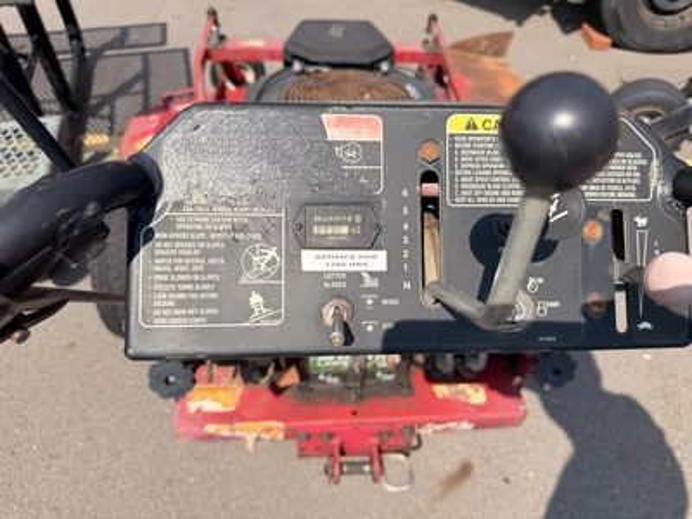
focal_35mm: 24
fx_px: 480
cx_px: 346
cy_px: 260
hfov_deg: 71.6
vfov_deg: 56.8
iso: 80
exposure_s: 1/3953
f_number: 1.78
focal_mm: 6.76
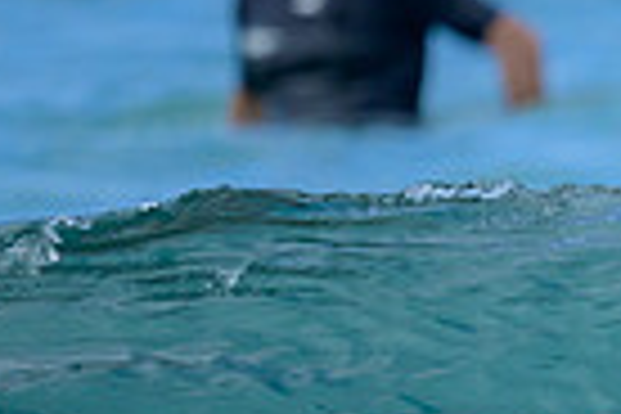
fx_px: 61043
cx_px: 1206
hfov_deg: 0.6
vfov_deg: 0.4
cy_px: 423
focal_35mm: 3539
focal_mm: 800
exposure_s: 1/2000
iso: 800
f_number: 6.3
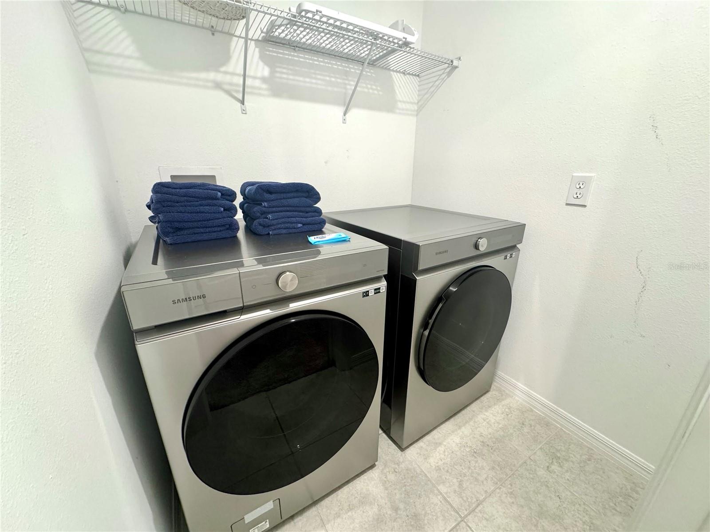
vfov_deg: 85.7
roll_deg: -0.2
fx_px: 287
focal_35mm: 14
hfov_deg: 102.1
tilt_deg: -20.0
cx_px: 355
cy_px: 266
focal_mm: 2.22
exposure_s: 1/60
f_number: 2.2
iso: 320
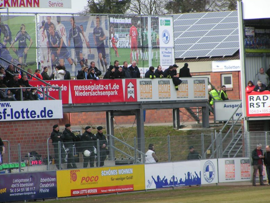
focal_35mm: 289
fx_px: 2255
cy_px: 100
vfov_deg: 5.1
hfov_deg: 6.9
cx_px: 134
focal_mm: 43.3
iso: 50
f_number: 4.5
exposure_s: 1/400
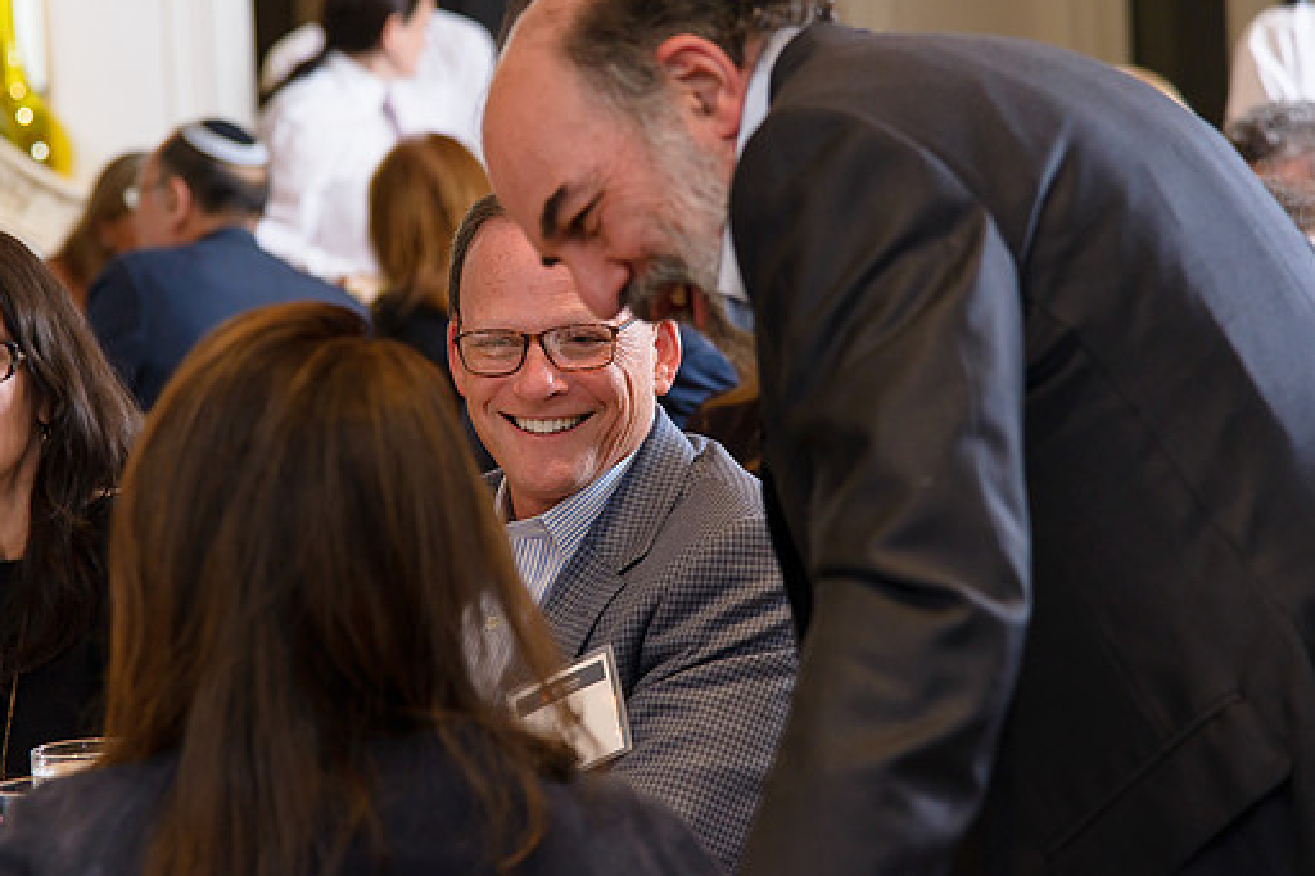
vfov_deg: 10.1
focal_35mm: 136
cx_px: 573
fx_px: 4966
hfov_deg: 15.1
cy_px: 423
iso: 800
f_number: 5
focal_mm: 120
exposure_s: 1/125
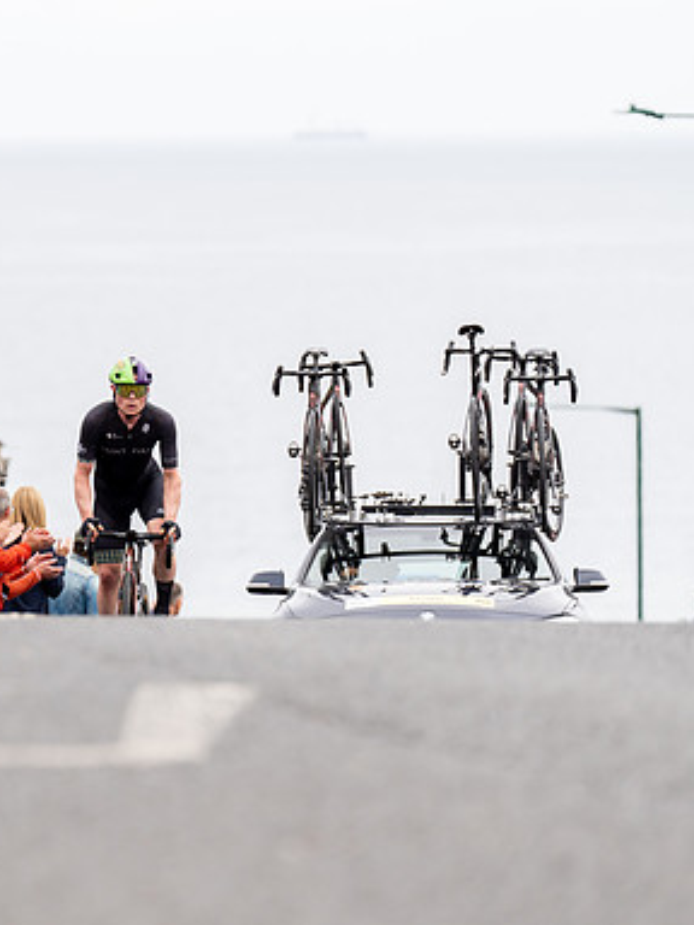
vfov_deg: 6.8
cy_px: 464
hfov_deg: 5.1
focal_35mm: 291
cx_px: 46
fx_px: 7779
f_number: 3.5
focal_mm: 200
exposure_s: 1/1000
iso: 320
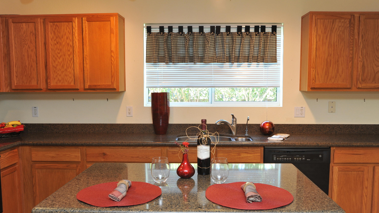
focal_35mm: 37
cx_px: 190
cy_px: 124
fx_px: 372
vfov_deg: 31.9
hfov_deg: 54.0
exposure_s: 1/30
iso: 1000
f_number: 5.6
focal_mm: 35
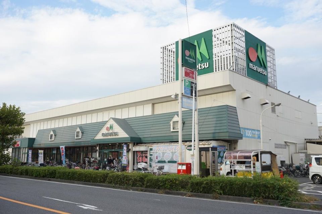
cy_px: 107
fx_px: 308
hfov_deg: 55.2
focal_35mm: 34
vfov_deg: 38.3
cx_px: 161
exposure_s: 1/100
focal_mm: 23
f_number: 7.1
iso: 100
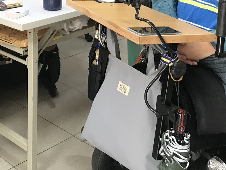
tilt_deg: -10.1
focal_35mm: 64
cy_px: -23
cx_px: 43
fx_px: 418
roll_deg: +0.0
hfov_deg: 29.5
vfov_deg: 21.6
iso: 25
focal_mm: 3.99
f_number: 1.8
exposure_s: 1/30
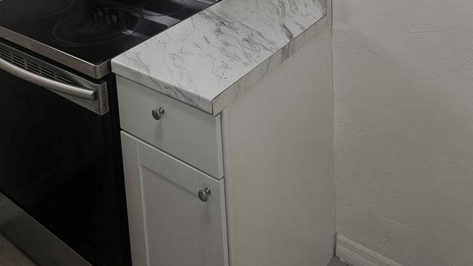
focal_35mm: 41
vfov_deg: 24.5
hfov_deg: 49.2
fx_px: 514
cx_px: 198
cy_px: -98
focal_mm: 6.3
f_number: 1.7
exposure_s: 1/180
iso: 100
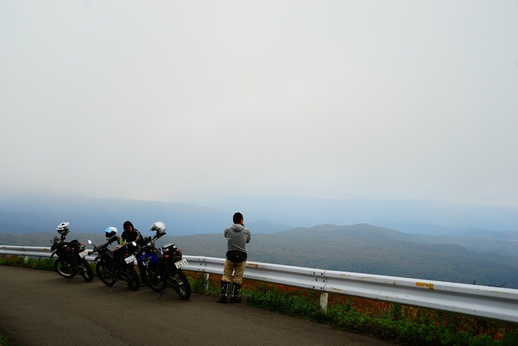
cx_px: 259
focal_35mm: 36
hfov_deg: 53.1
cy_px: 173
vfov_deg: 36.9
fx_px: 518
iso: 100
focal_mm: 36
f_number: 5.6
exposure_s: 1/80
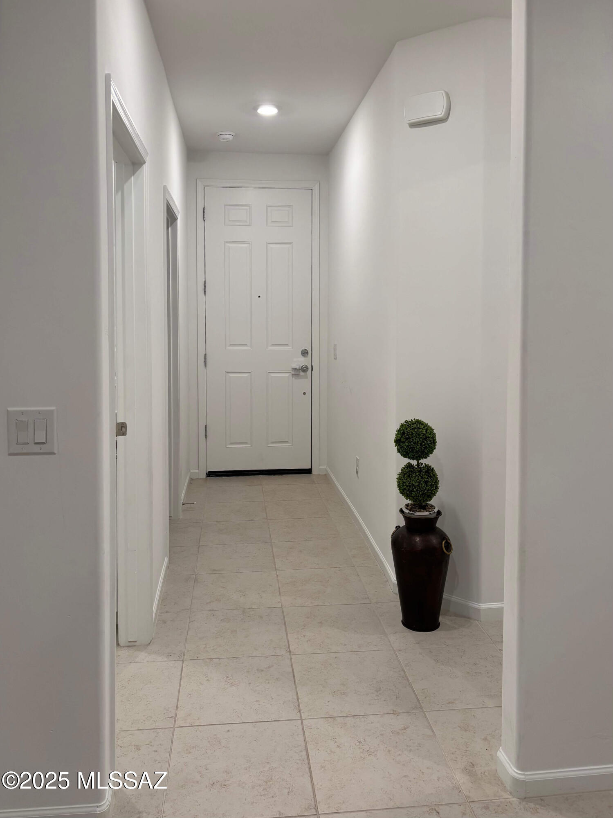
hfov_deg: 53.0
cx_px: 306
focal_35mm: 26
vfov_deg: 67.3
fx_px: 614
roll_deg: -0.6
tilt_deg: -9.1
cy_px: 409
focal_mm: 5.96
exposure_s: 1/120
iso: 125
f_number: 1.6
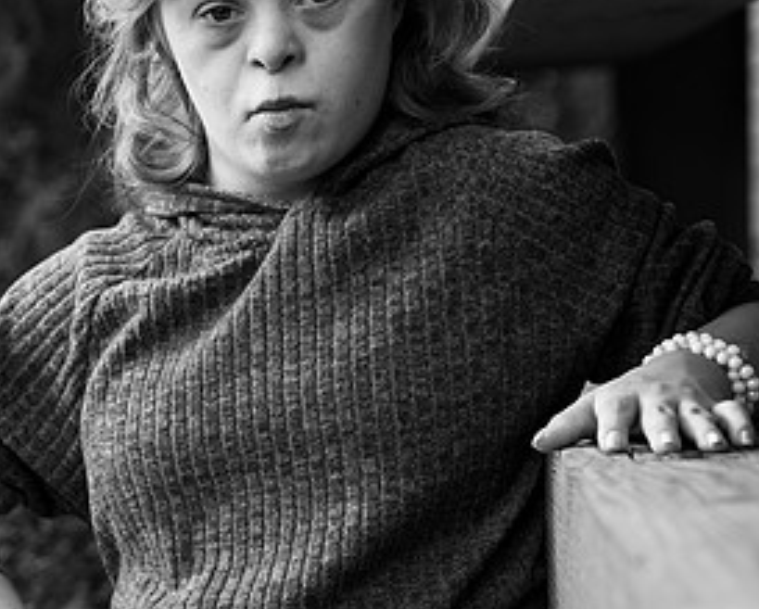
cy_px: 382
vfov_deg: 9.9
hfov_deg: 12.2
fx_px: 3531
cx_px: 36
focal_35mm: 157
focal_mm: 70
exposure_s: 1/160
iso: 320
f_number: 3.5
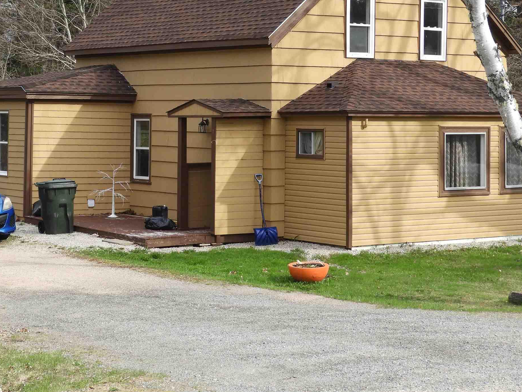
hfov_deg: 21.3
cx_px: 234
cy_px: 77
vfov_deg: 15.9
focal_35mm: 92
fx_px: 1387
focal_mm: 9.9
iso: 100
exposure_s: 1/320
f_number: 4
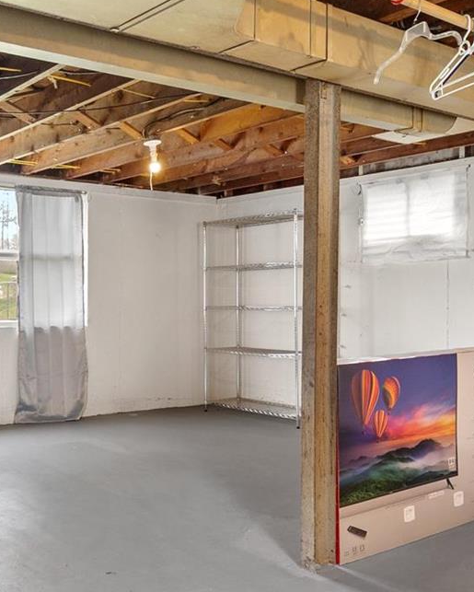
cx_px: 111
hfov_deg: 34.8
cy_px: 317
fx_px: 736
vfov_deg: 43.8
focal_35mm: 42
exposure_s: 1/6
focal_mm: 9
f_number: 5.6
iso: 400
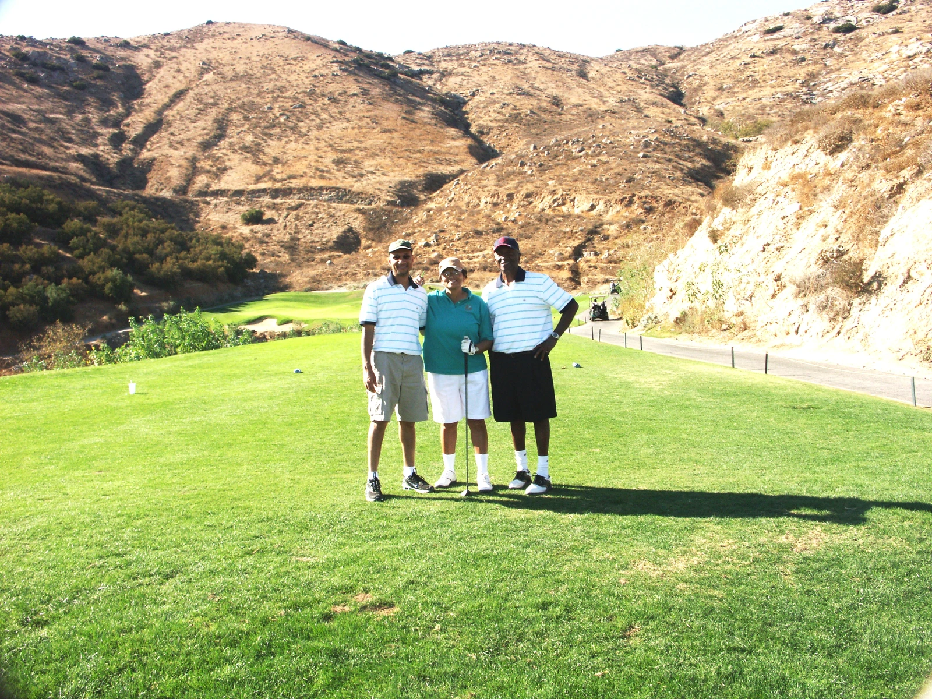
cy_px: 350
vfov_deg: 42.9
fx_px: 888
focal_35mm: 33
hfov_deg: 55.4
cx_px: 466
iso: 100
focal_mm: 8.72
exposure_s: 1/400
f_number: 5.6
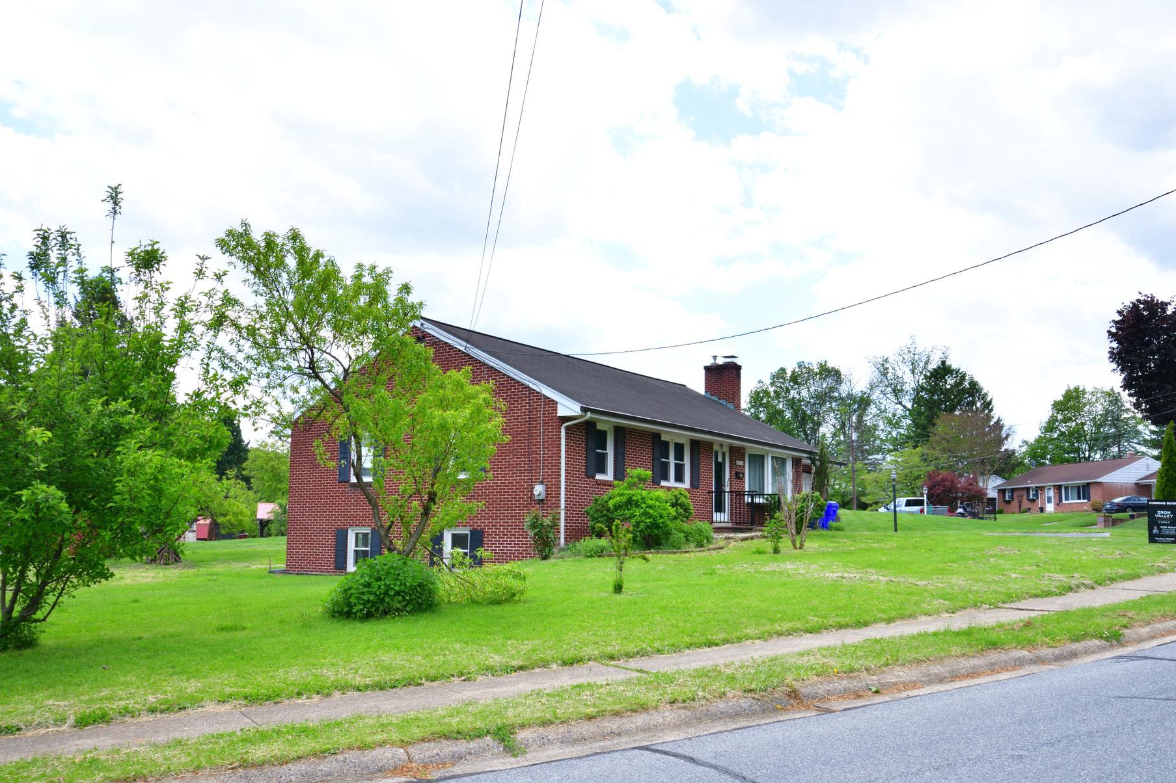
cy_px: 424
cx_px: 603
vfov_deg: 38.8
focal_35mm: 34
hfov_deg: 55.8
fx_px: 1110
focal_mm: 20
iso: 400
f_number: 10
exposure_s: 1/250
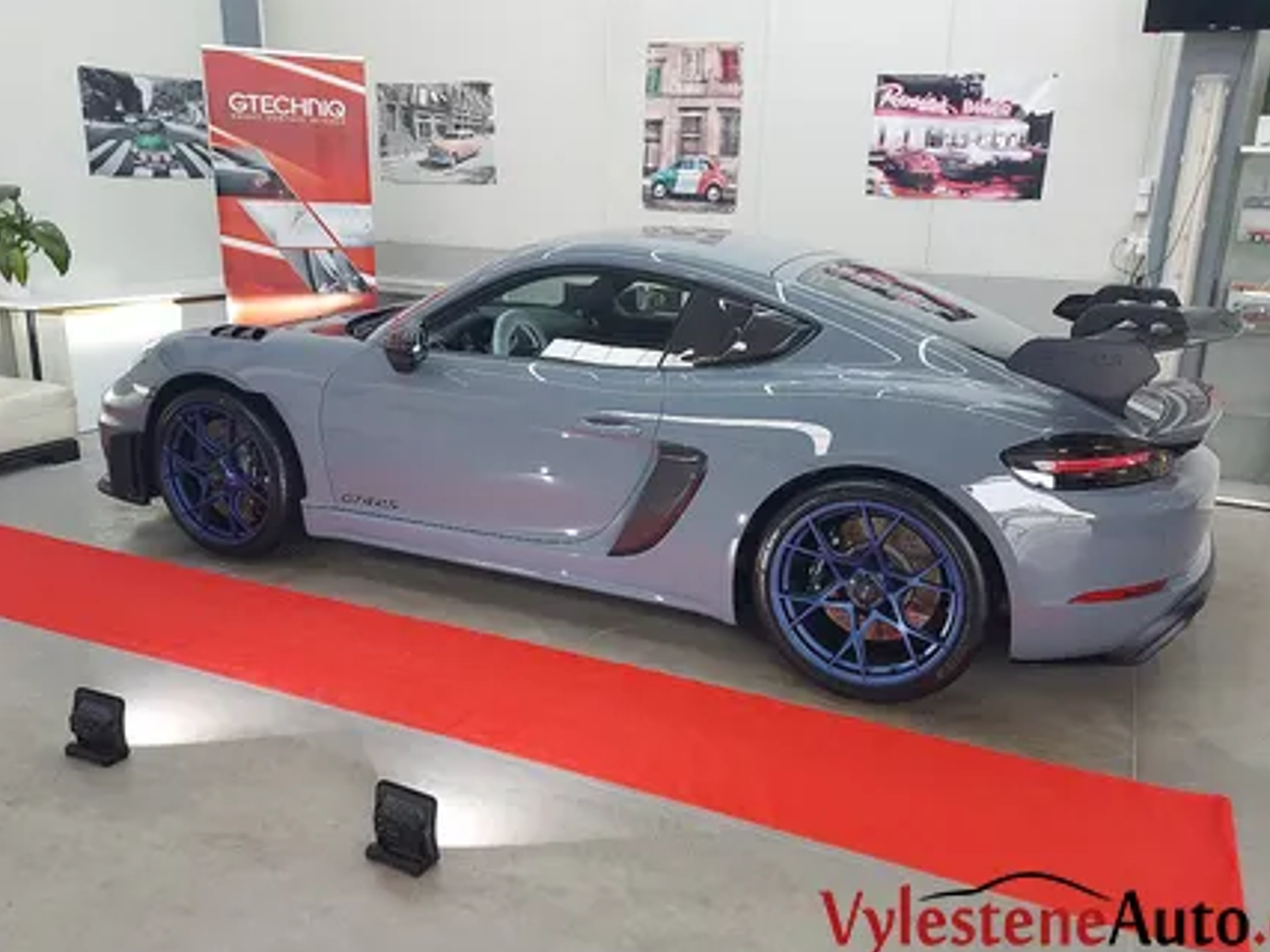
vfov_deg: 51.3
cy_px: 485
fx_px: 990
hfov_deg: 65.3
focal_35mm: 27
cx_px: 660
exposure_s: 1/50
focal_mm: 5.23
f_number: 1.8
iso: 80
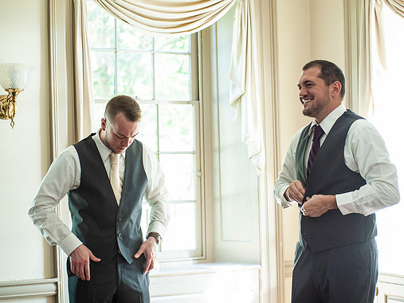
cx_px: 218
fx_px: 1027
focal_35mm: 88
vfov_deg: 16.8
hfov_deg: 22.3
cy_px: 152
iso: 1600
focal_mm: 80
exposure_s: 1/160
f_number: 3.5
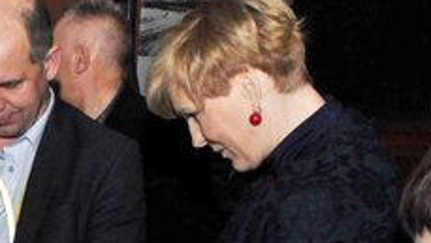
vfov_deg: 10.4
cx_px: -113
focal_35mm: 111
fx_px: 1275
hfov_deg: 18.0
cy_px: 384
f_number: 13
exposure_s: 1/60
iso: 2000
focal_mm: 25
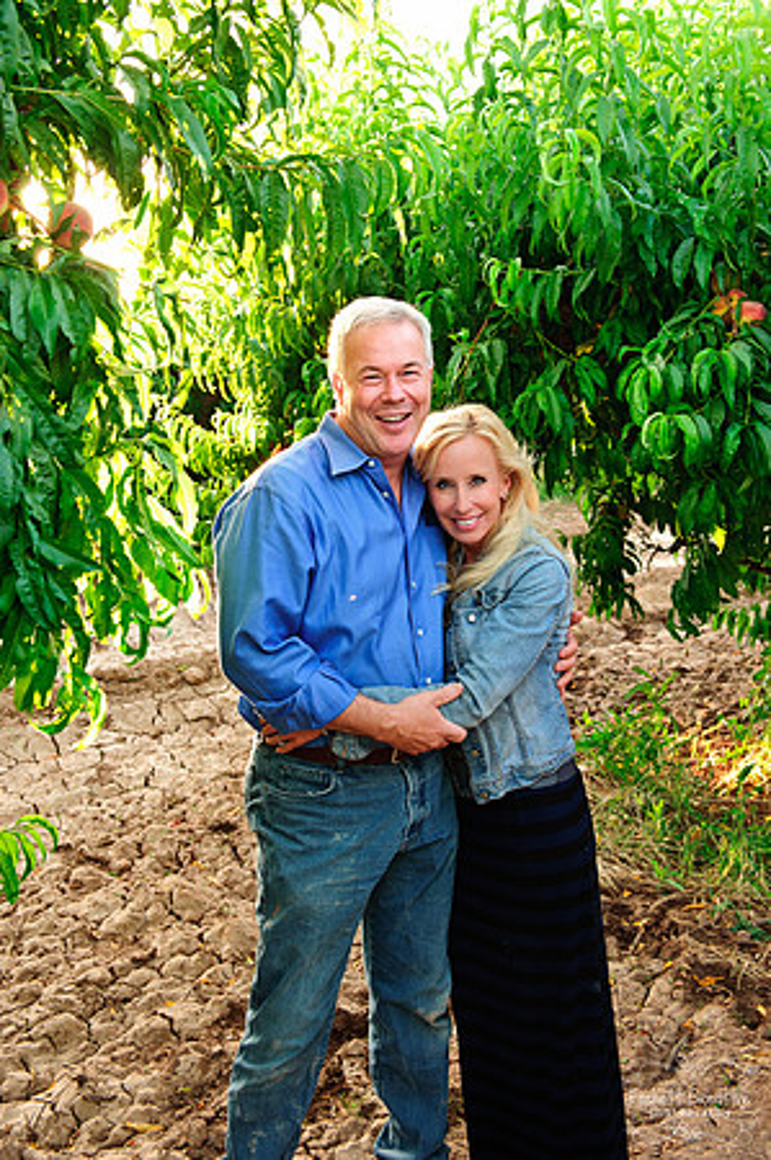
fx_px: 1223
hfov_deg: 35.0
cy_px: 580
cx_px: 386
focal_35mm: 38
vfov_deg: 50.7
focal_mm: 38
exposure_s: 1/80
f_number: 6.3
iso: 400
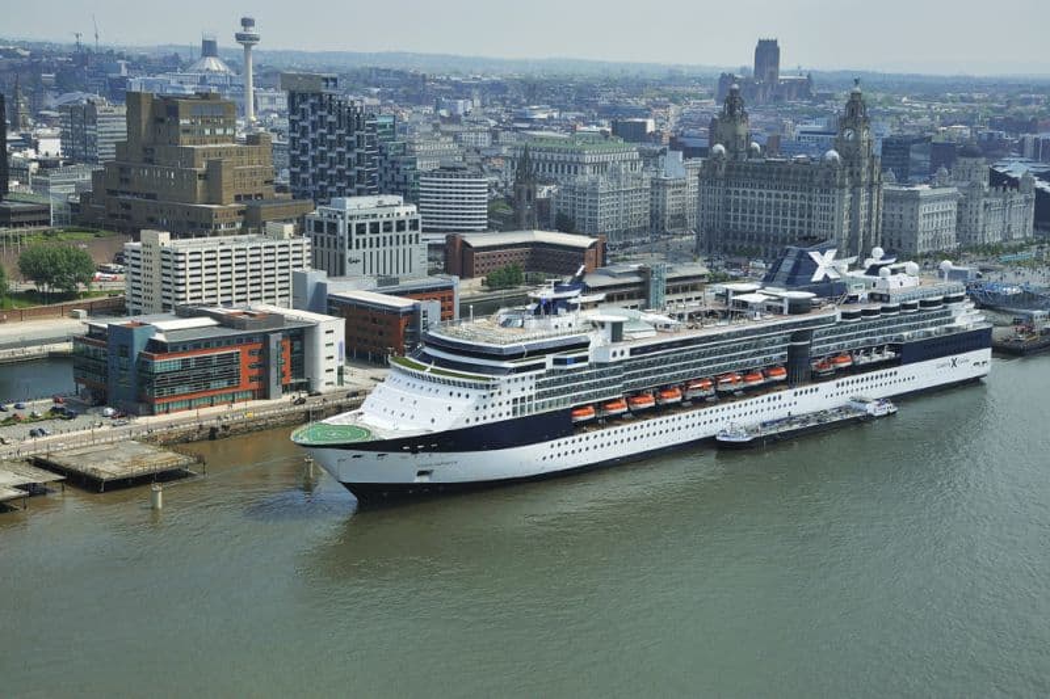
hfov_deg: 34.5
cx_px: 525
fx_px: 1691
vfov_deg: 23.4
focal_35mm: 58
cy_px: 350
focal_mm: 58
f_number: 14
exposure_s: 1/1000
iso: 400
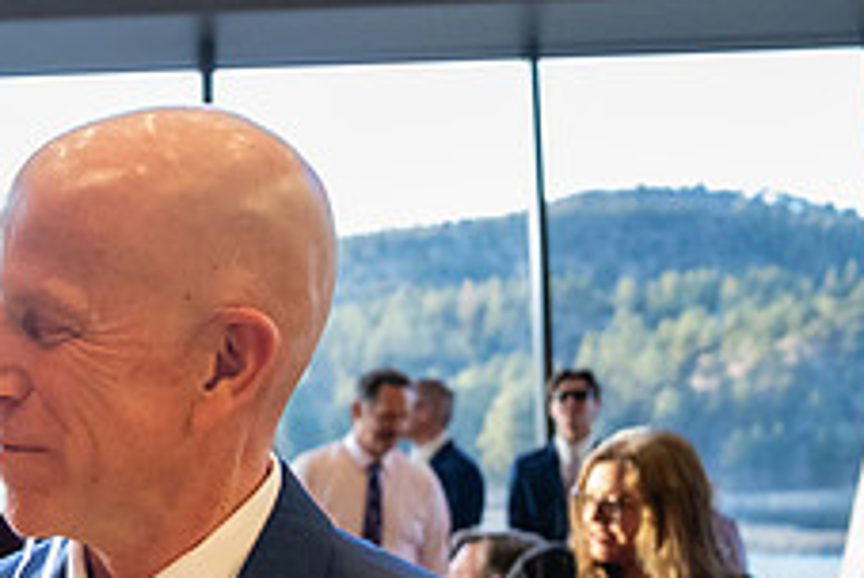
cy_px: 640
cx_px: -325
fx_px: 1946
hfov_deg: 21.9
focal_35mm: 81
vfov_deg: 16.4
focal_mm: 24
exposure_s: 1/200
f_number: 2.8
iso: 4000
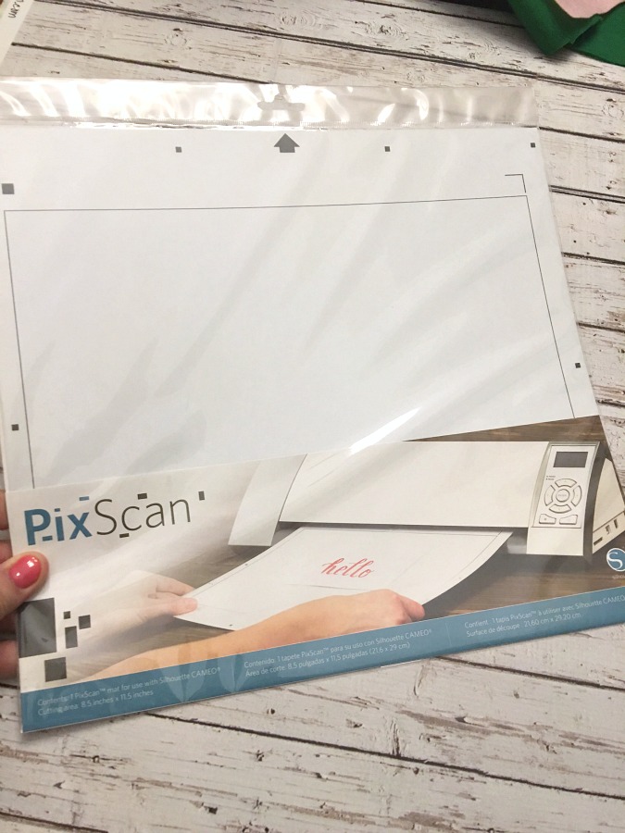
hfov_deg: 48.2
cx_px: 312
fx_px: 698
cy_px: 416
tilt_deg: -65.6
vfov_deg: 61.7
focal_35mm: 29
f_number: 2.2
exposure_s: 1/15
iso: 64
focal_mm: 4.15
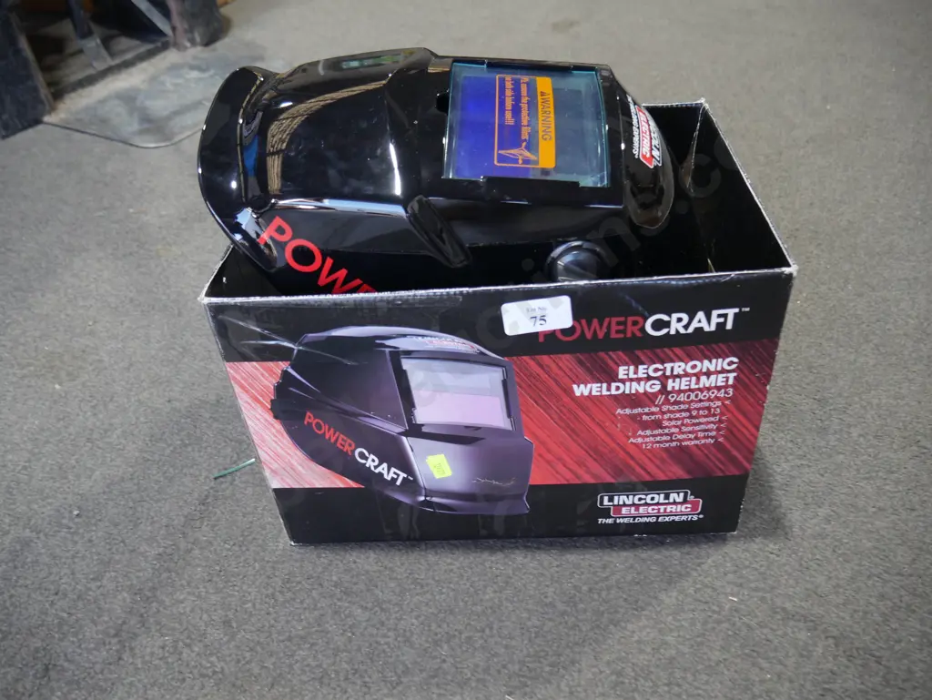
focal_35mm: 28
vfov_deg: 49.8
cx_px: 466
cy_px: 350
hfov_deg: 63.4
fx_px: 754
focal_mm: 14
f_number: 3.5
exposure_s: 1/60
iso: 320
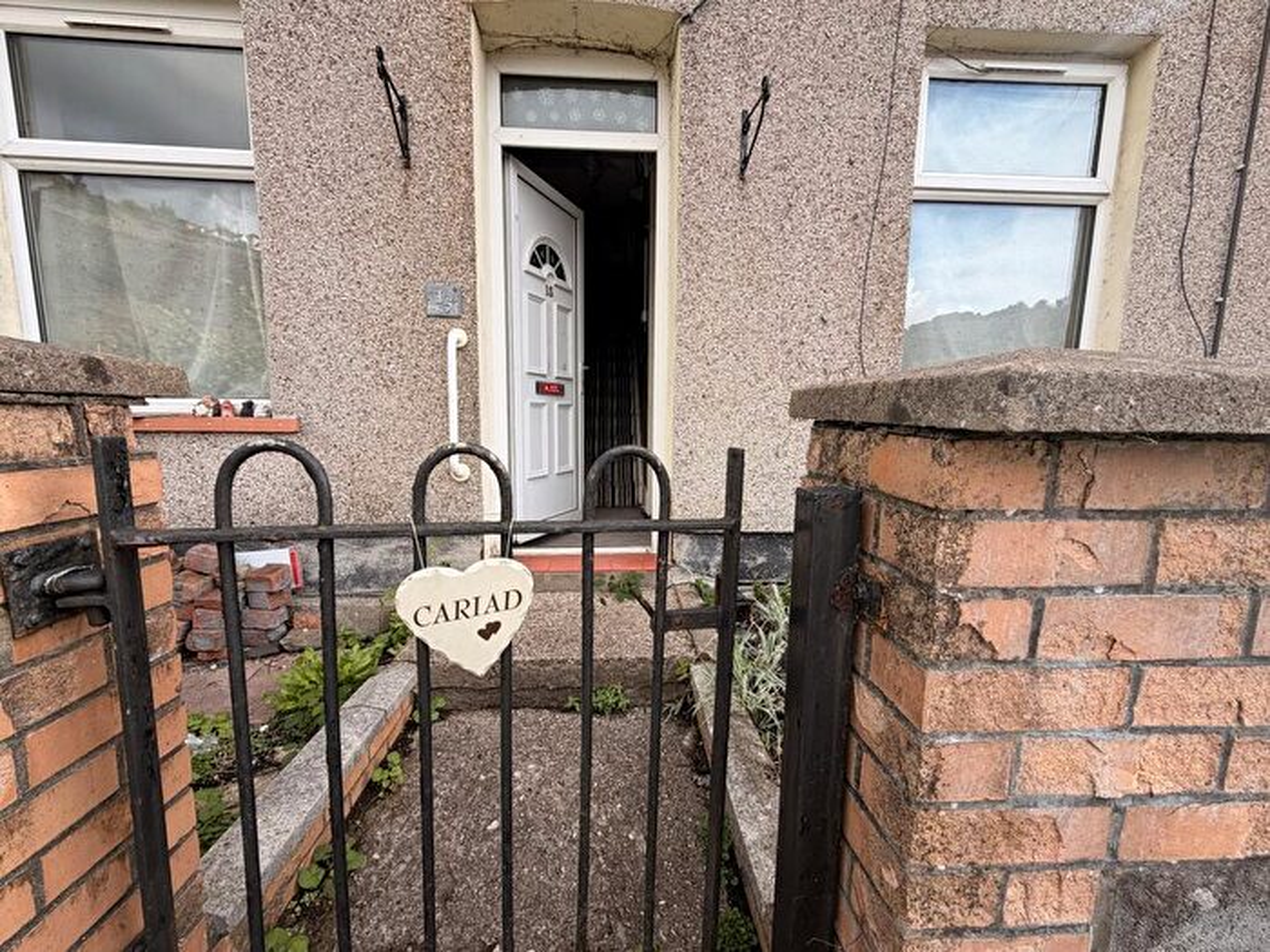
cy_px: 476
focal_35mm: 14
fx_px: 514
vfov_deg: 85.7
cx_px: 635
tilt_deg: -5.6
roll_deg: +0.3
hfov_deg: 102.1
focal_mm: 2.22
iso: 50
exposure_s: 1/502
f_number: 2.2
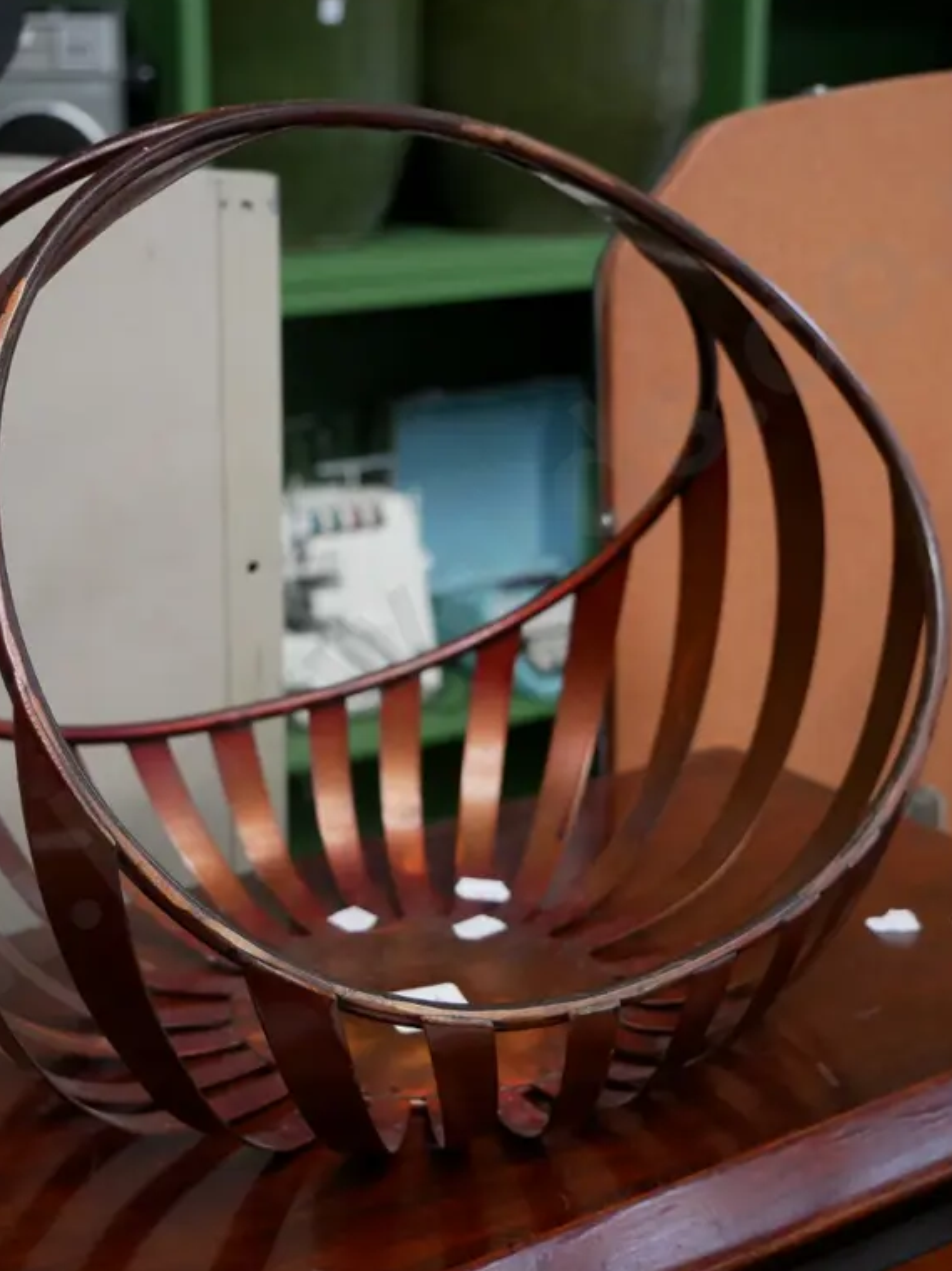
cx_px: 407
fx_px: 1981
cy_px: 633
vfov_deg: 35.5
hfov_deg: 27.0
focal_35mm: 54
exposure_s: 1/60
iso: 1600
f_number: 4.1
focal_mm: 20
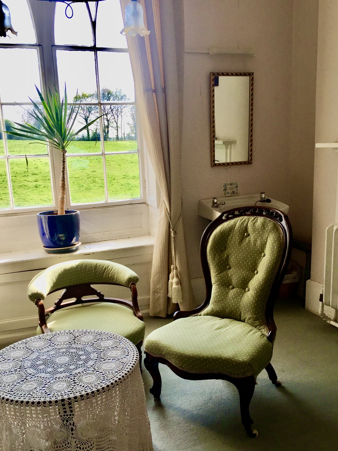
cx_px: 176
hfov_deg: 40.7
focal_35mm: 35
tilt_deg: -13.5
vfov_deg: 52.5
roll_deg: +2.4
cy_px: 253
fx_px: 456
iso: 32
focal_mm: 4.15
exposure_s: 1/356
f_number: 2.2
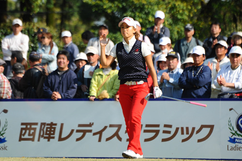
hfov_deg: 5.7
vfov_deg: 3.8
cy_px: 72
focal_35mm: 360
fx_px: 2419
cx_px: 118
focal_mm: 300
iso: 500
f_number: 5.6
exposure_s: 1/1250
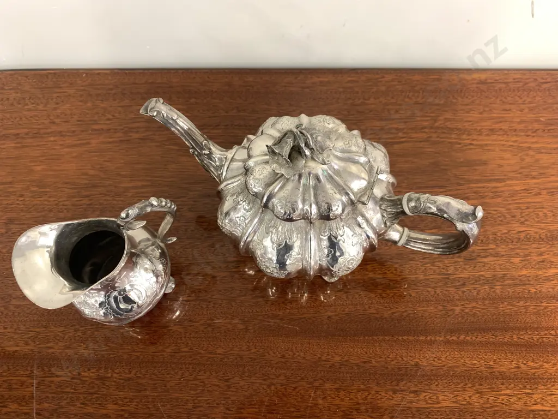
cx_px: 279
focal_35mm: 26
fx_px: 419
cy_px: 210
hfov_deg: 67.3
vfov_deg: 53.1
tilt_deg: -67.0
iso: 200
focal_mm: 4.25
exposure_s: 1/50
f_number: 1.8
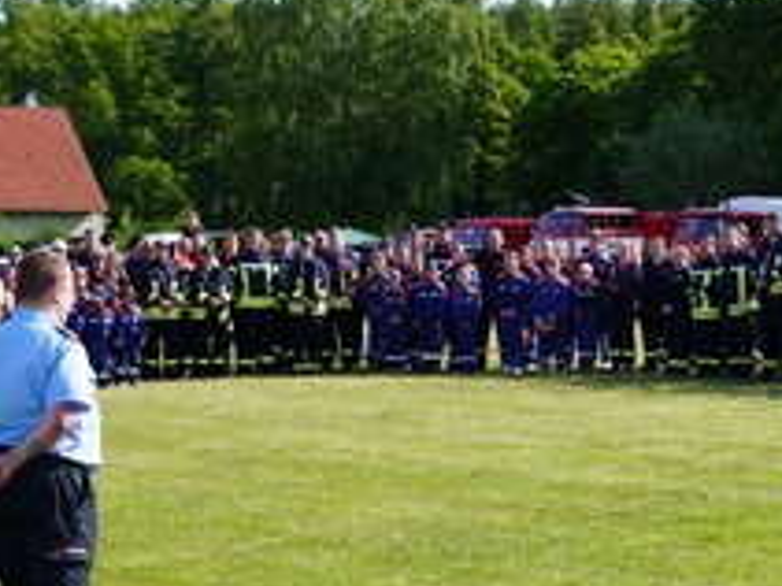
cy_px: 350
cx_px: 619
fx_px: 2100
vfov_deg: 15.9
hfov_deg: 20.9
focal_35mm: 93
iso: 100
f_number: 6.3
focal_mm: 34
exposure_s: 1/125
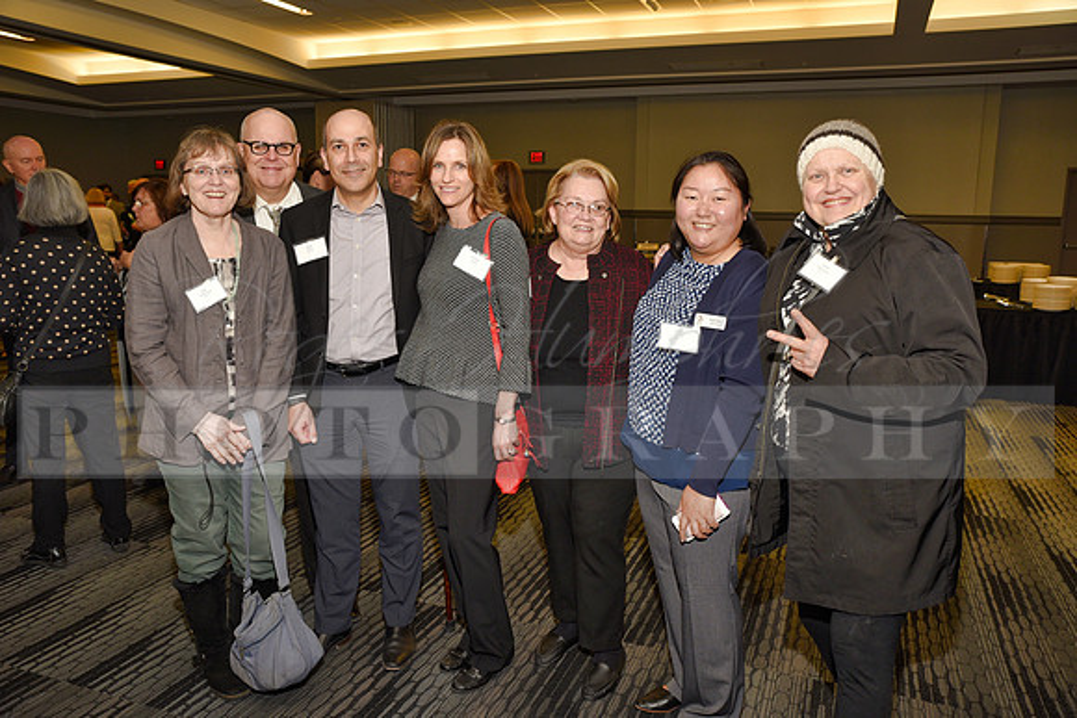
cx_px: 538
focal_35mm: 29
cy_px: 359
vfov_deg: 45.0
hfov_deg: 63.6
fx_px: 868
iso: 200
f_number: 5
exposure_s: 1/60
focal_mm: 29
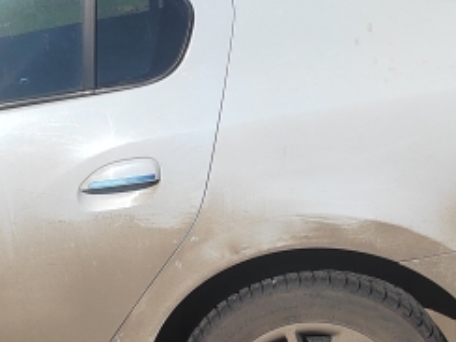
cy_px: 228
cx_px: 34
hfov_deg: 24.5
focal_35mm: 77
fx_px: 1014
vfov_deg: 19.1
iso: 100
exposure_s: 1/1349
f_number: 1.9
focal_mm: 5.52
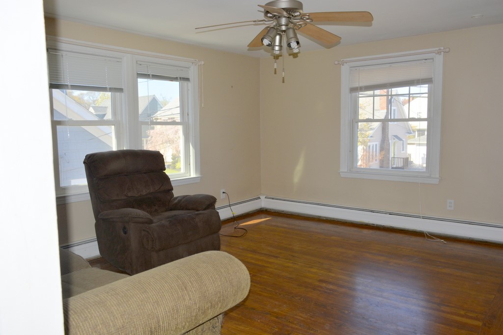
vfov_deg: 47.9
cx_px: 252
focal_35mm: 27
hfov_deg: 67.4
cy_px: 168
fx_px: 377
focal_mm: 18
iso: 200
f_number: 5.6
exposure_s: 1/125
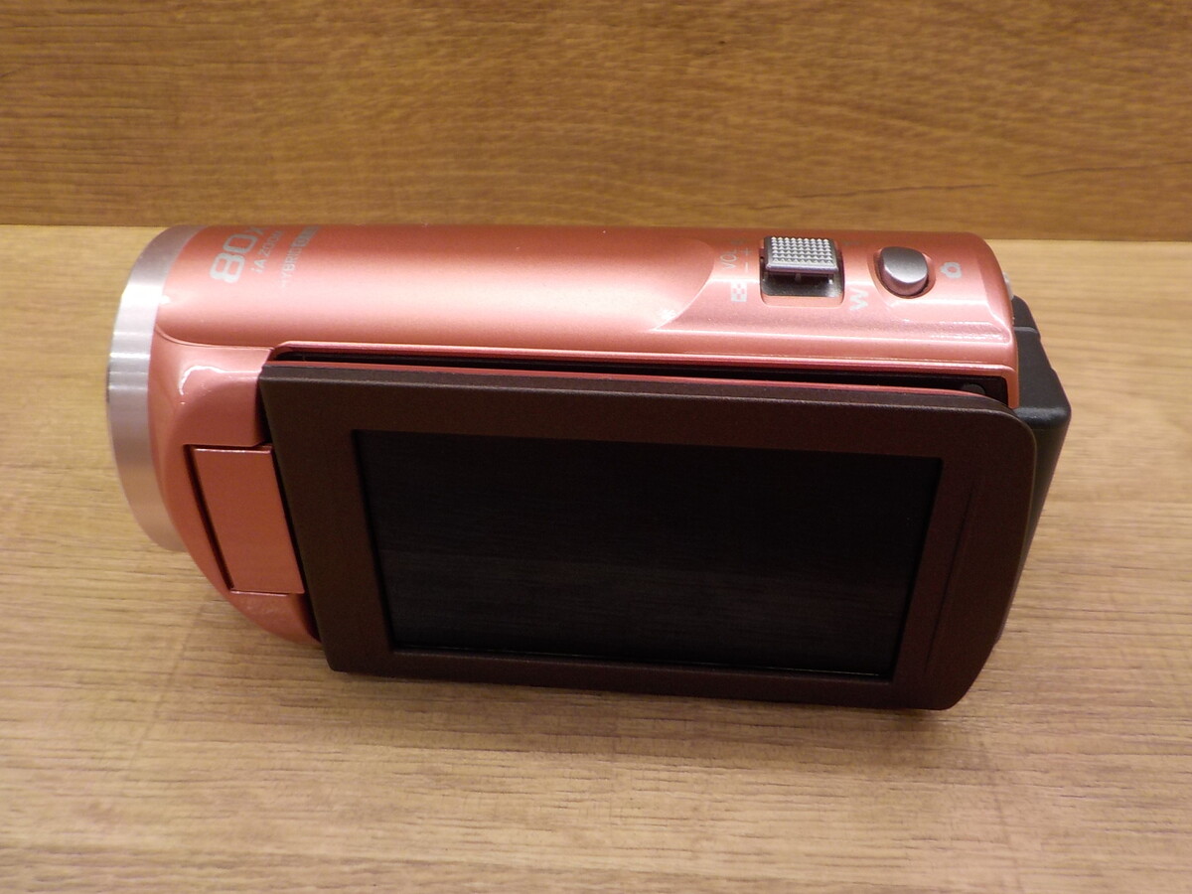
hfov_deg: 60.0
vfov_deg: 46.8
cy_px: 447
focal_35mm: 30
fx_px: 1033
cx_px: 596
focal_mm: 4.1
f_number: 3.3
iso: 125
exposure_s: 1/40
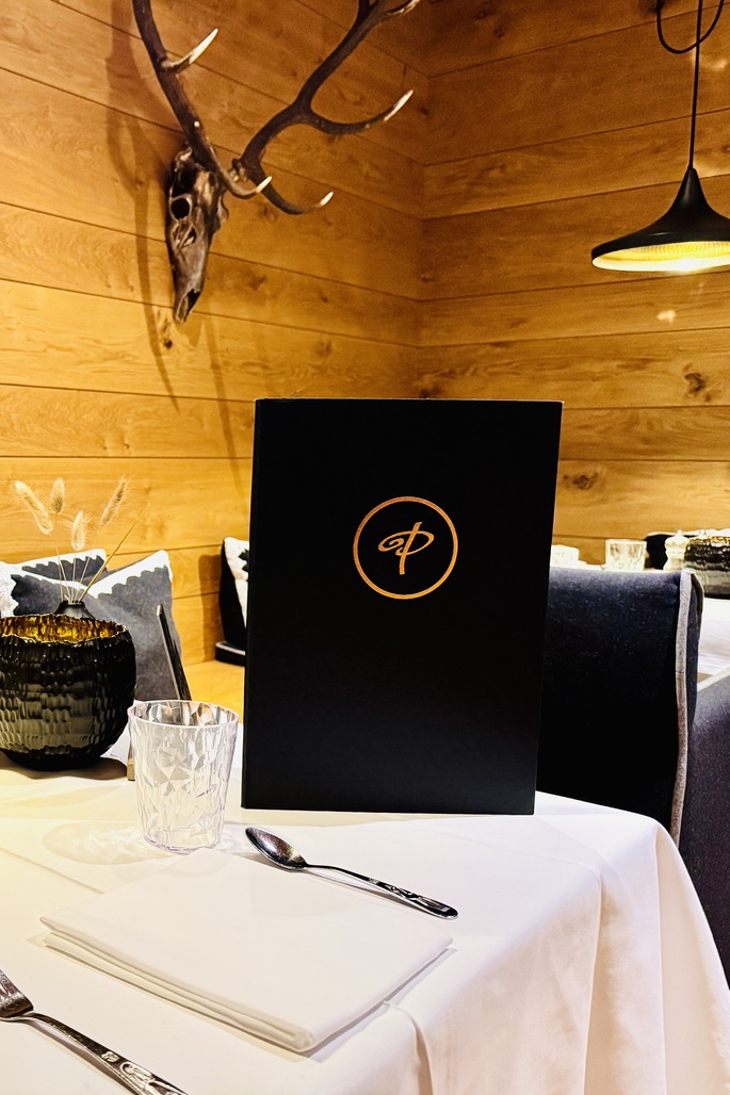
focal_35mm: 34
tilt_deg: -4.8
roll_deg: -0.9
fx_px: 1034
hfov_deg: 35.3
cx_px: 5
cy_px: 541
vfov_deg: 55.8
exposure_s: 1/50
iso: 500
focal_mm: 6.76
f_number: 1.78
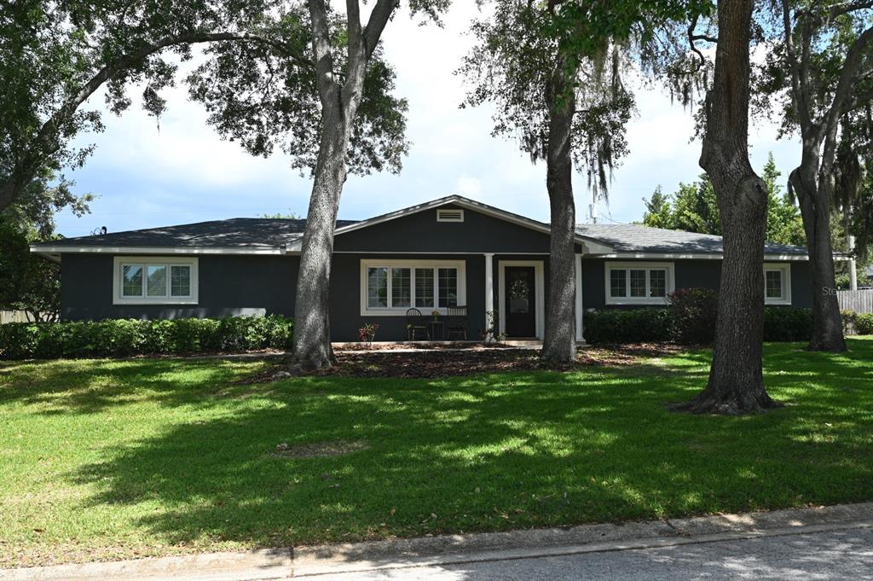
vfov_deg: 35.9
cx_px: 436
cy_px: 290
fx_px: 897
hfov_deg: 51.9
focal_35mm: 37
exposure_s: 1/250
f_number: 5.6
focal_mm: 37
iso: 100
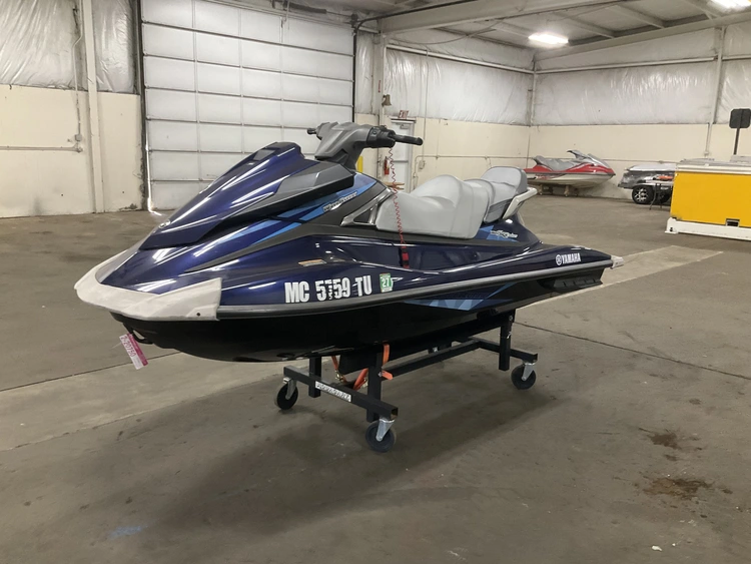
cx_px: 376
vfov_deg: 48.3
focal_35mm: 29
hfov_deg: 61.6
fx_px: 629
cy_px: 282
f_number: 1.8
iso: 200
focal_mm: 3
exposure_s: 1/60
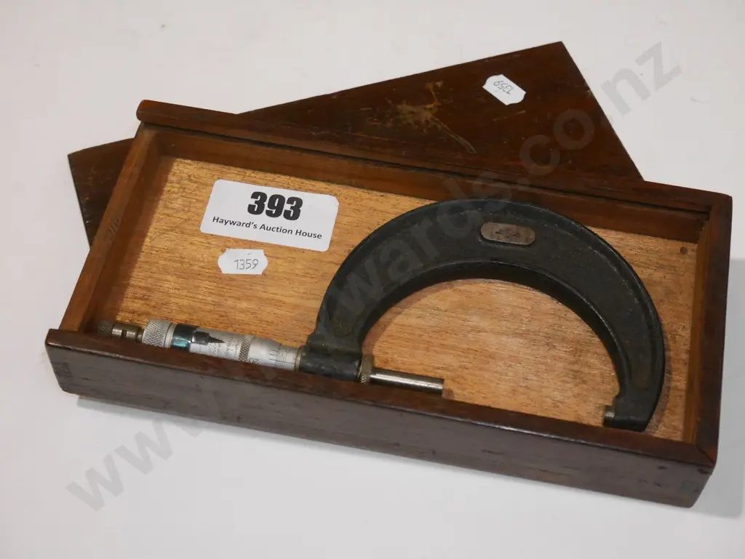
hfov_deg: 30.3
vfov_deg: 22.9
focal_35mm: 64
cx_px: 372
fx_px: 1378
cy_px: 280
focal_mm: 32
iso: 3200
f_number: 5.6
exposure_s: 1/125
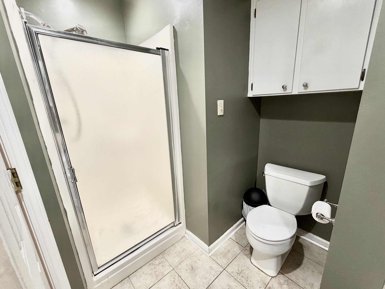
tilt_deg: -14.5
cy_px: 147
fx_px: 167
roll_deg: +2.2
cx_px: 198
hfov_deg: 98.1
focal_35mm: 15
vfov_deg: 81.7
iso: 200
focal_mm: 2.22
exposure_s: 1/120
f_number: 2.2
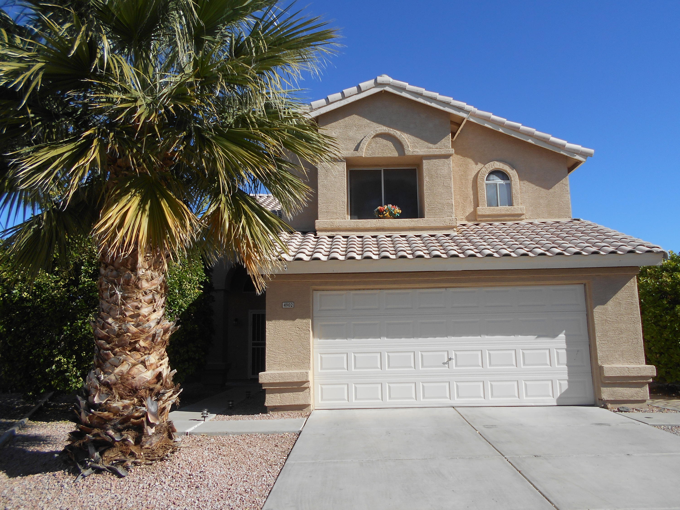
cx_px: 340
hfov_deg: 67.3
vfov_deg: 53.1
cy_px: 255
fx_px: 511
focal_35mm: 26
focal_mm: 4.6
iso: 80
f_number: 3.2
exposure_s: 1/1000
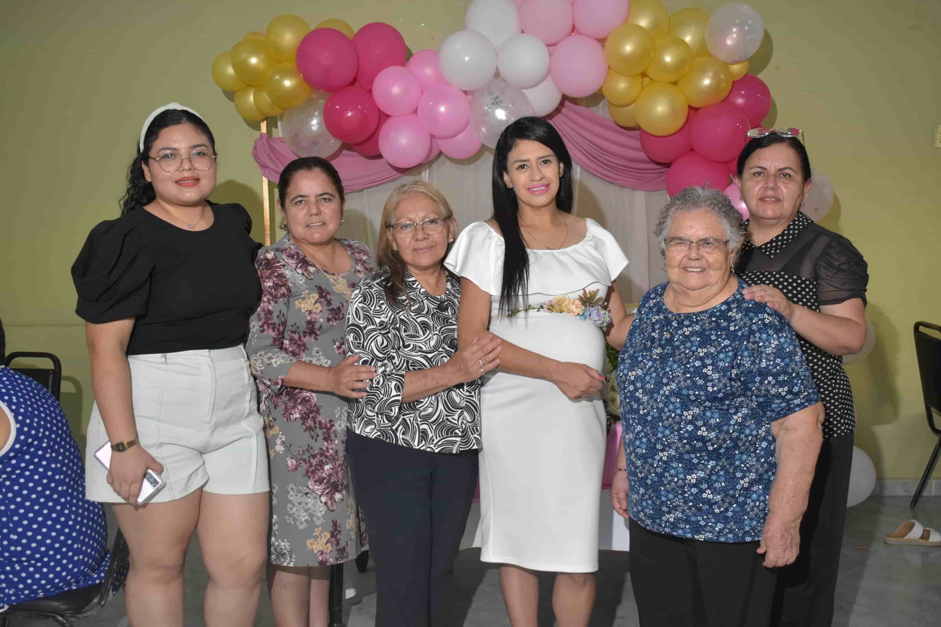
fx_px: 980
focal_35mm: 38
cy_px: 314
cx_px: 470
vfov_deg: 35.5
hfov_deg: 51.3
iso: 1600
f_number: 4.5
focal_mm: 25
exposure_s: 1/100
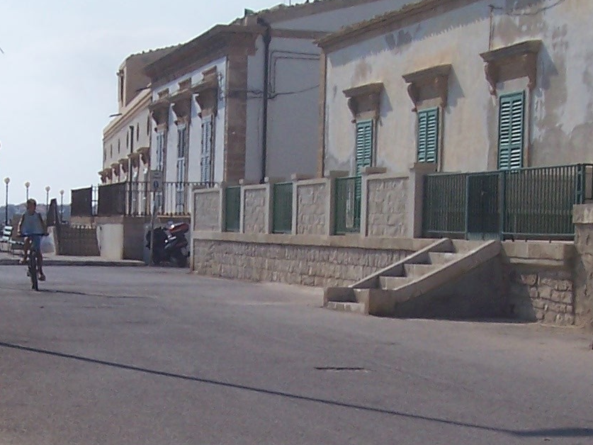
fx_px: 1782
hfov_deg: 18.9
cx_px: 222
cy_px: 405
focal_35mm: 104
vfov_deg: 14.1
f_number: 5.6
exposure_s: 1/1000
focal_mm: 5.6
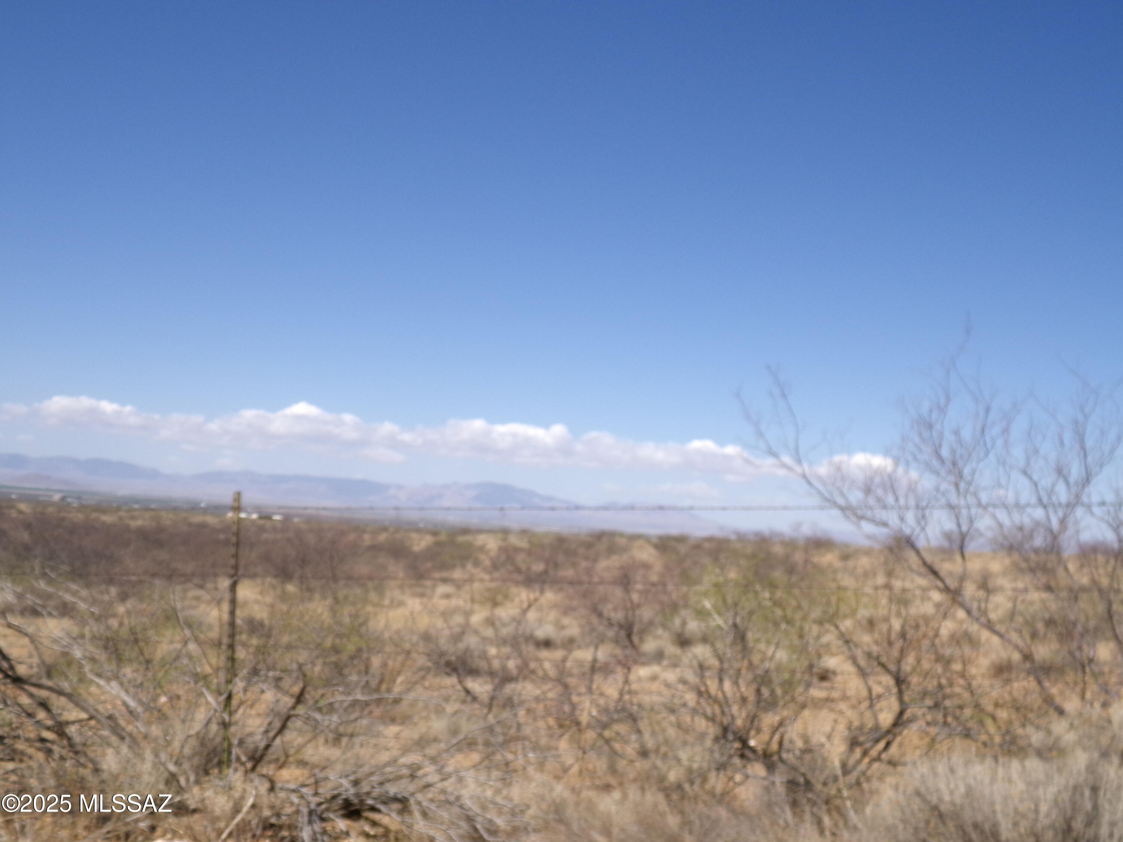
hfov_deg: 50.1
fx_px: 1200
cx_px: 562
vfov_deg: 38.7
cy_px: 421
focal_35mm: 37
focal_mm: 6.6
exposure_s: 1/105
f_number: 11.85
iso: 100
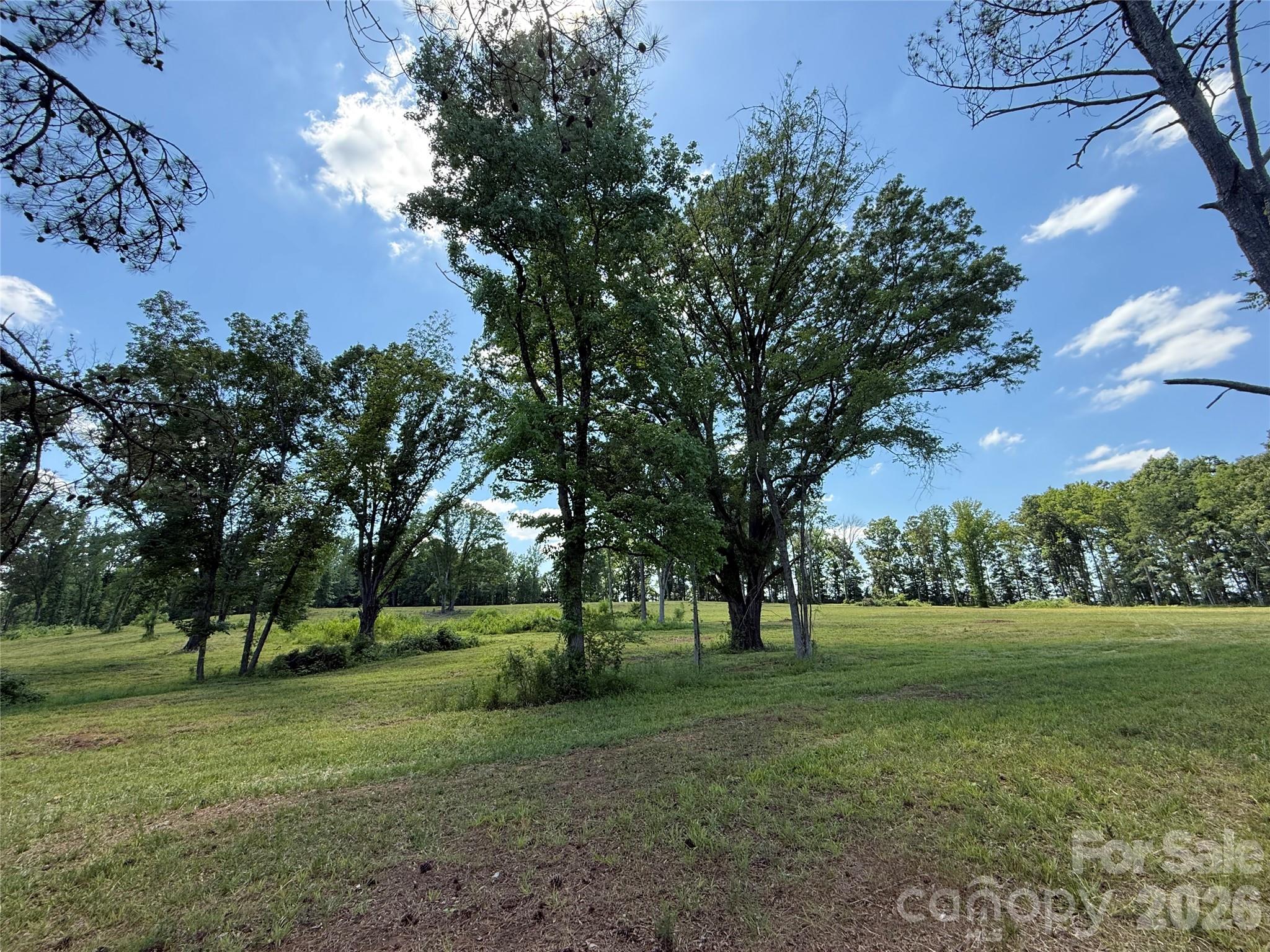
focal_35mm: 14
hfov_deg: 102.1
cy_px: 476
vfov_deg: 85.7
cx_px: 635
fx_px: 514
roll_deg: +0.1
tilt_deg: +16.6
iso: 64
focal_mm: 2.22
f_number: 2.2
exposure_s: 1/579
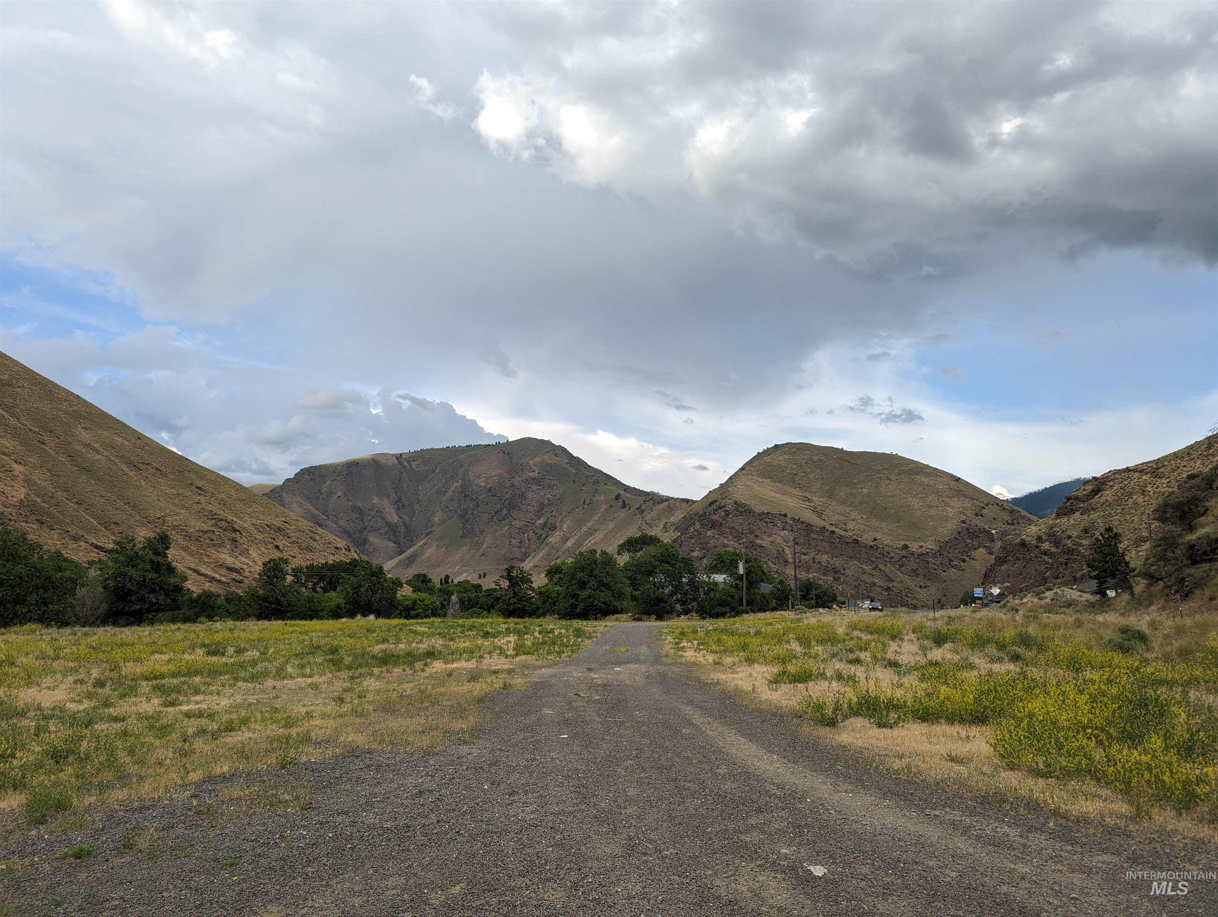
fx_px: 846
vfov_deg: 56.9
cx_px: 609
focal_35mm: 24
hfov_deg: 71.5
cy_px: 458
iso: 47
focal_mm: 6.81
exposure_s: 1/786
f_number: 1.85
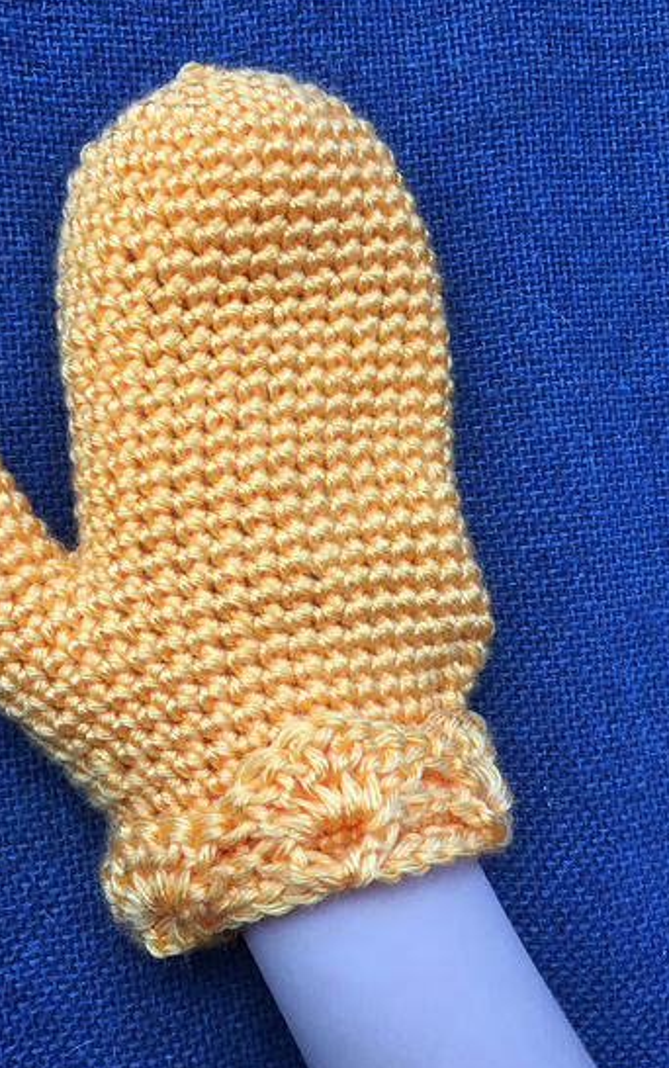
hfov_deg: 35.1
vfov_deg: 54.0
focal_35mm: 36
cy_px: 528
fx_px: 1049
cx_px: 235
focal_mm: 4.15
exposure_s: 1/40
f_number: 2.2
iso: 25
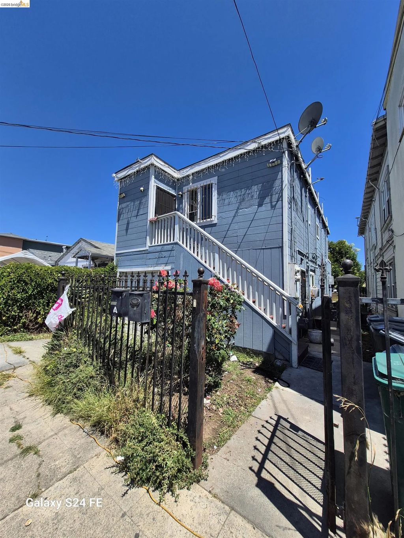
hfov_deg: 89.9
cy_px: 269
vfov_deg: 106.2
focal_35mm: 13
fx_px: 202
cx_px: 202
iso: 50
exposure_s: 1/1900
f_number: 2.2
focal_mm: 1.74
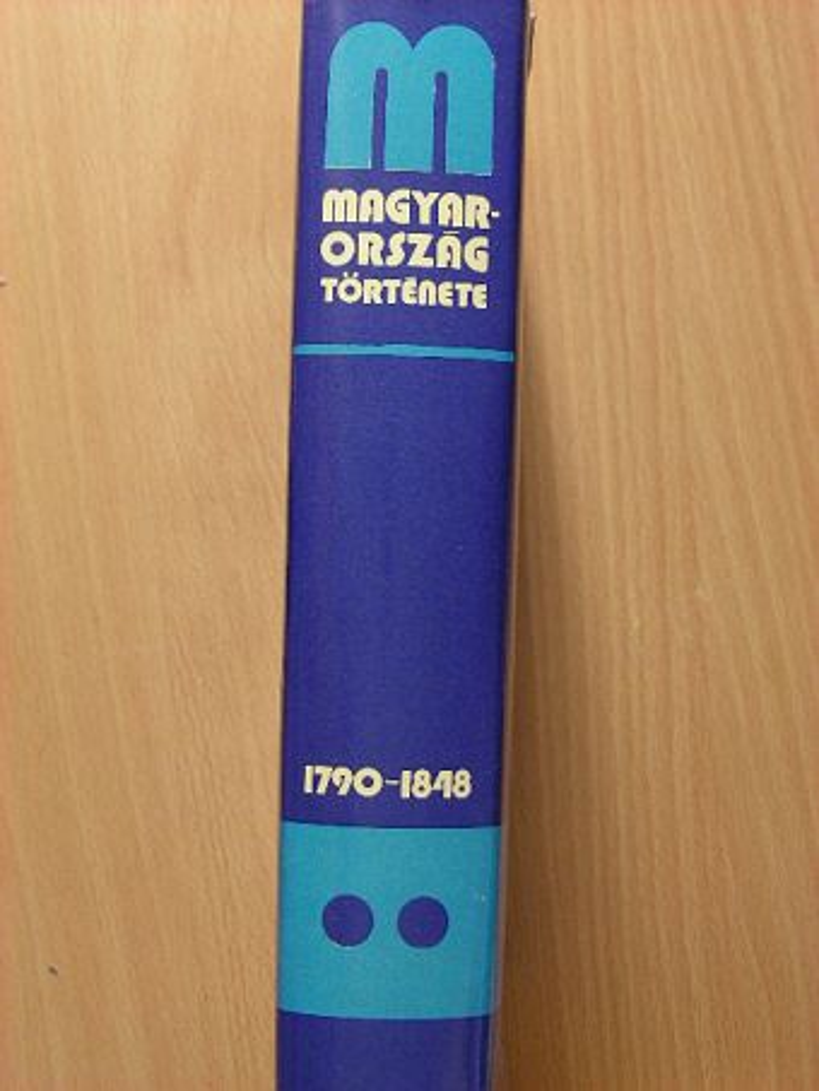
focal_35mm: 58
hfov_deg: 25.2
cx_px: 410
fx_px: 1829
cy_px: 546
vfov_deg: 33.2
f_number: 3.5
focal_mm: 9.7
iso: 122
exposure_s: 1/30
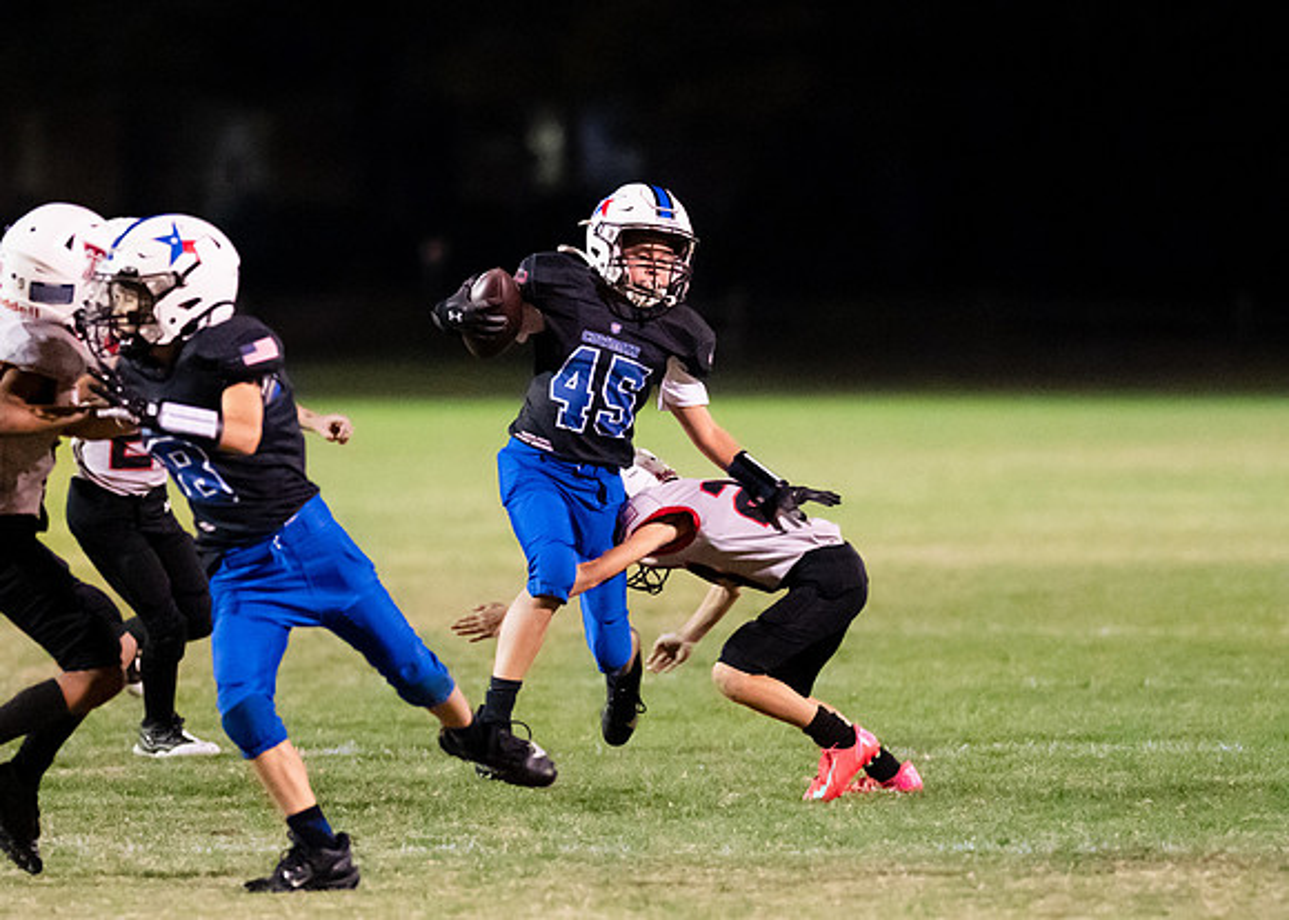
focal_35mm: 323
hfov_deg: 6.2
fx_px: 11808
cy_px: 410
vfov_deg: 4.5
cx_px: 603
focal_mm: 135
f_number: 1.8
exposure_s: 1/1000
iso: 5000
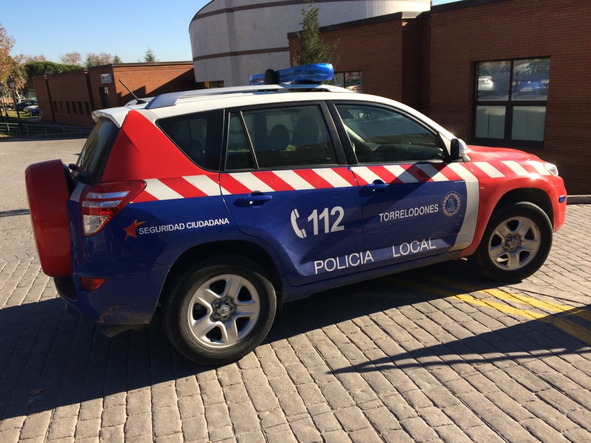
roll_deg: +4.0
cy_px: 222
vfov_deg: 48.2
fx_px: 495
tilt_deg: -17.7
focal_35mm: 29
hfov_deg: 61.6
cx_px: 296
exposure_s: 1/1466
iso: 32
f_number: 2.2
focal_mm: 4.15
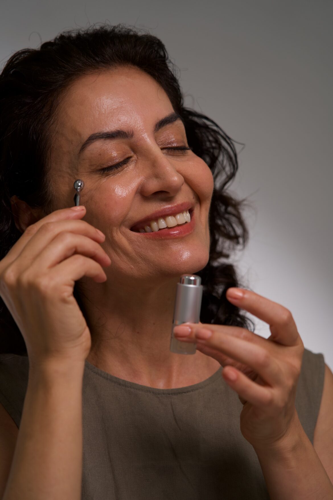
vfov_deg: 19.5
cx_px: 166
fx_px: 1457
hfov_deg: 13.0
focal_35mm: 105
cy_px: 250
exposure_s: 1/160
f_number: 4
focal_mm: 105
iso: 400
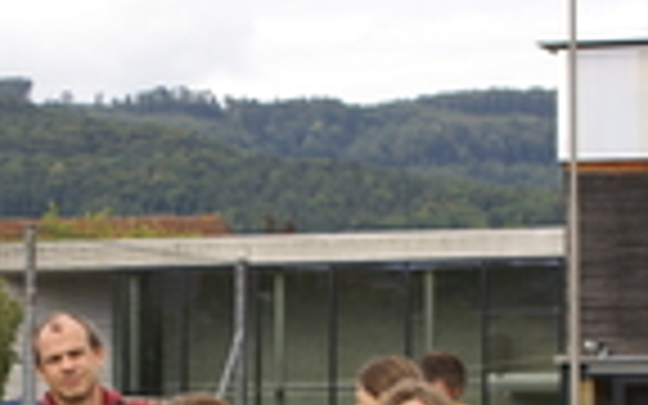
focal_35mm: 201
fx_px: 3548
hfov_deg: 10.4
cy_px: 466
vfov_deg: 6.5
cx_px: 158
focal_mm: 35
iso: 100
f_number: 6.3
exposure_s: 1/160
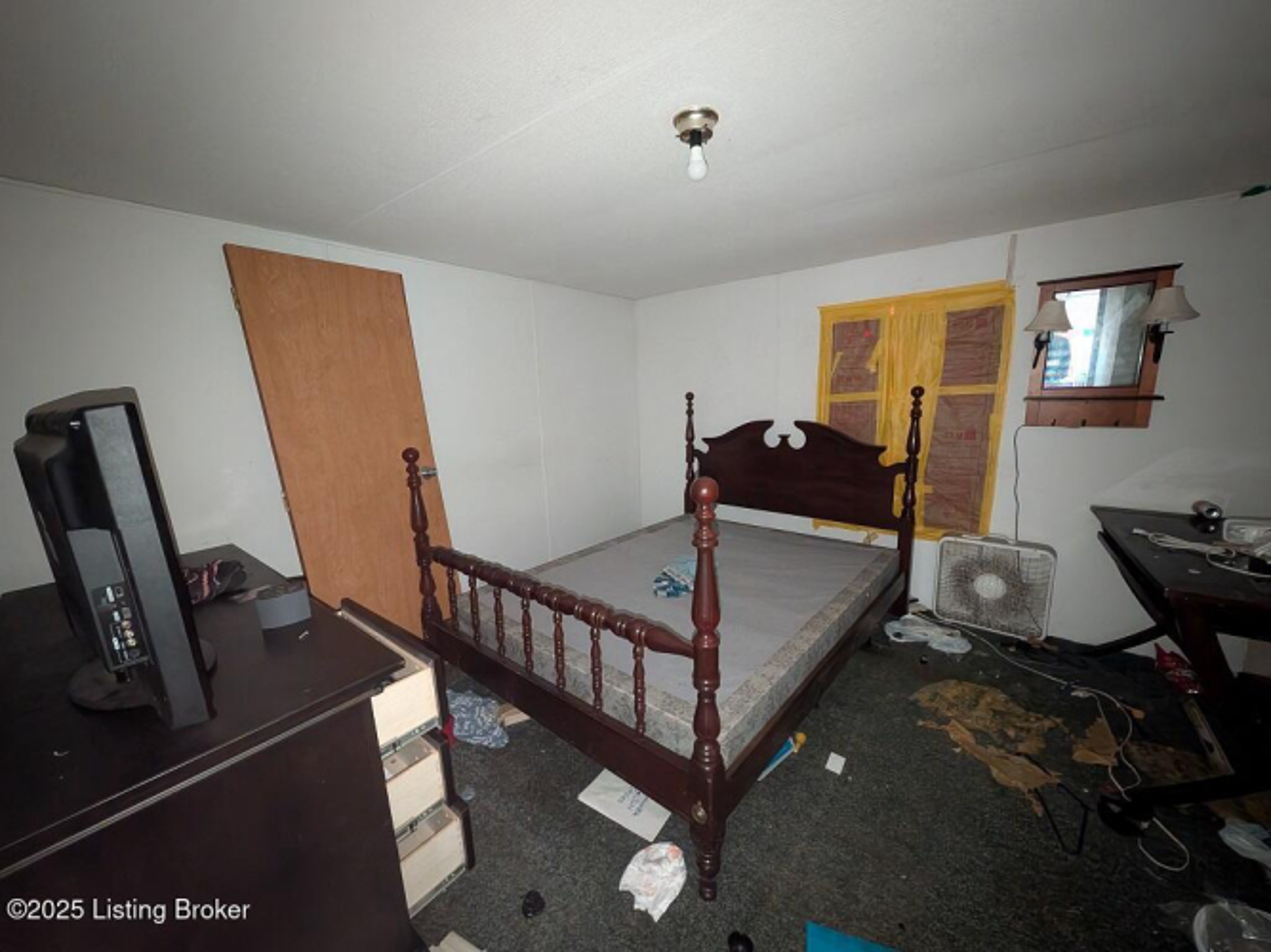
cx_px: 636
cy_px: 476
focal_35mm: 12
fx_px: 441
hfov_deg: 110.5
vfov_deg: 94.5
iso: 5101
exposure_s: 1/15.1
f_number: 1.7
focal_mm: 2.02
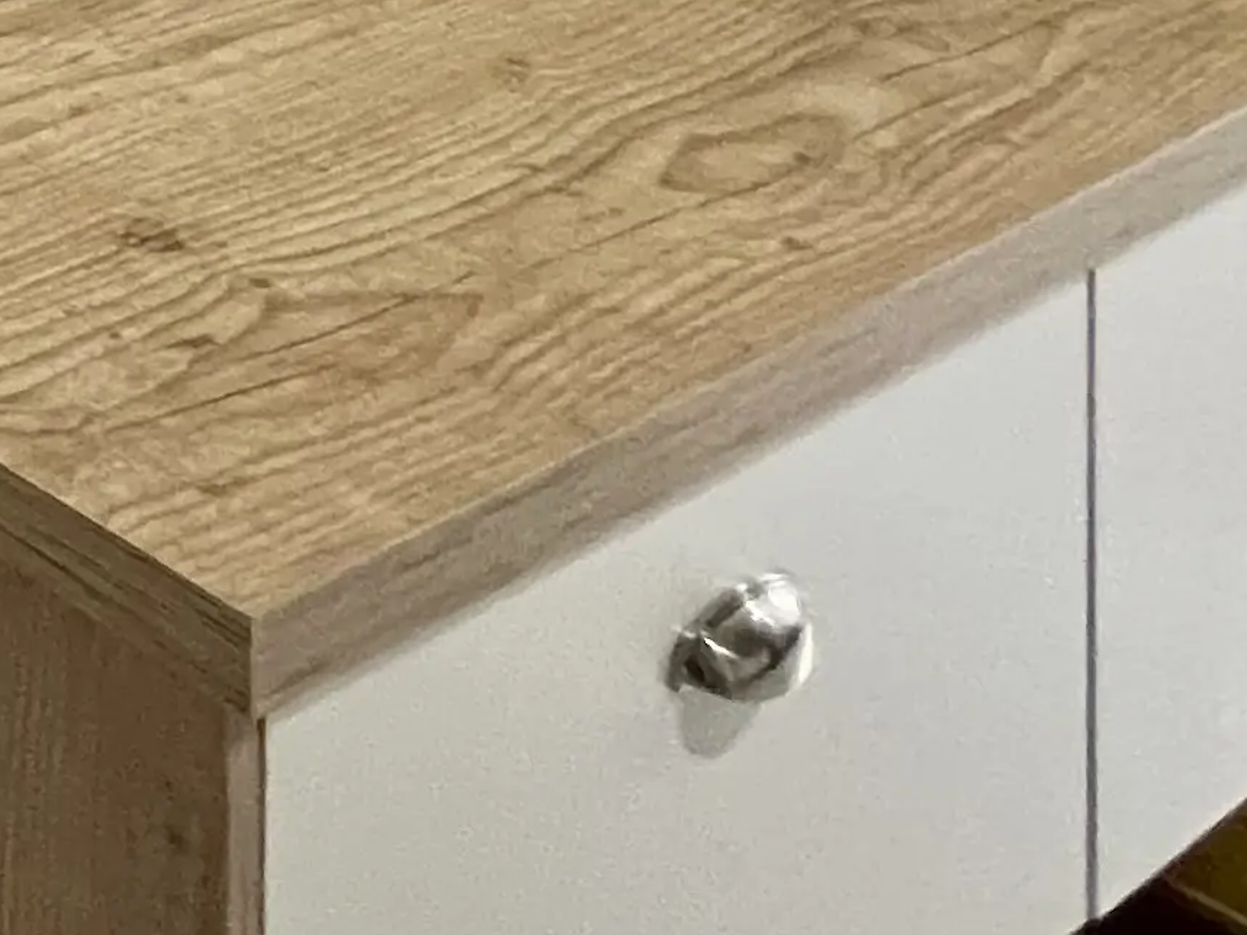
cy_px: -1096
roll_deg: -0.3
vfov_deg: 16.2
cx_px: -1376
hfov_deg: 18.0
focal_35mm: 61
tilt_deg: +0.9
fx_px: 2197
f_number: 1.8
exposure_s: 1/60
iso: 400
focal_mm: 1.57
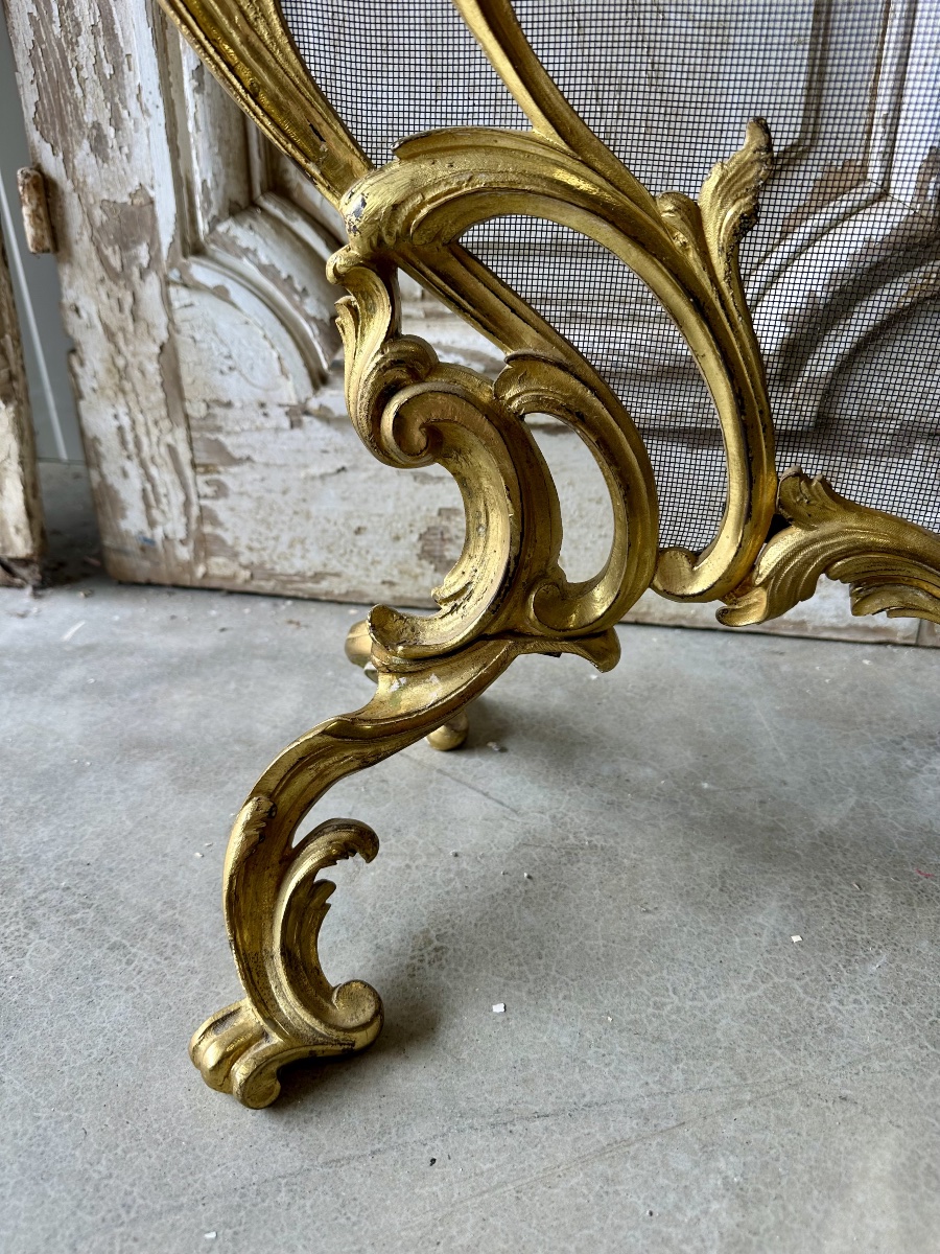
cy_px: 627
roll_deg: +1.3
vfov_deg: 71.6
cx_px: 470
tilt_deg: -27.3
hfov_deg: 56.8
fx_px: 869
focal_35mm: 24
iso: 64
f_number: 1.78
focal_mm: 6.86
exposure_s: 1/100
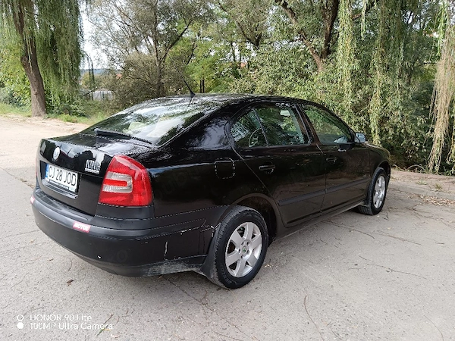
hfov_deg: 65.3
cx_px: 228
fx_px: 355
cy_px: 170
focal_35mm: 27
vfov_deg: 51.4
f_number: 1.9
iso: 100
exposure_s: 1/100
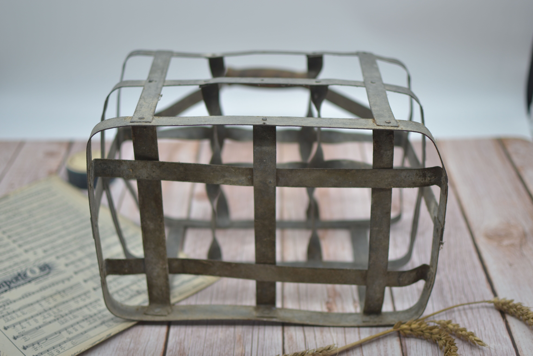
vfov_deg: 25.8
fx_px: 777
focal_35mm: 52
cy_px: 178
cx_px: 266
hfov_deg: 37.9
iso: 100
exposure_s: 1/500
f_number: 1.8
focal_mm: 35
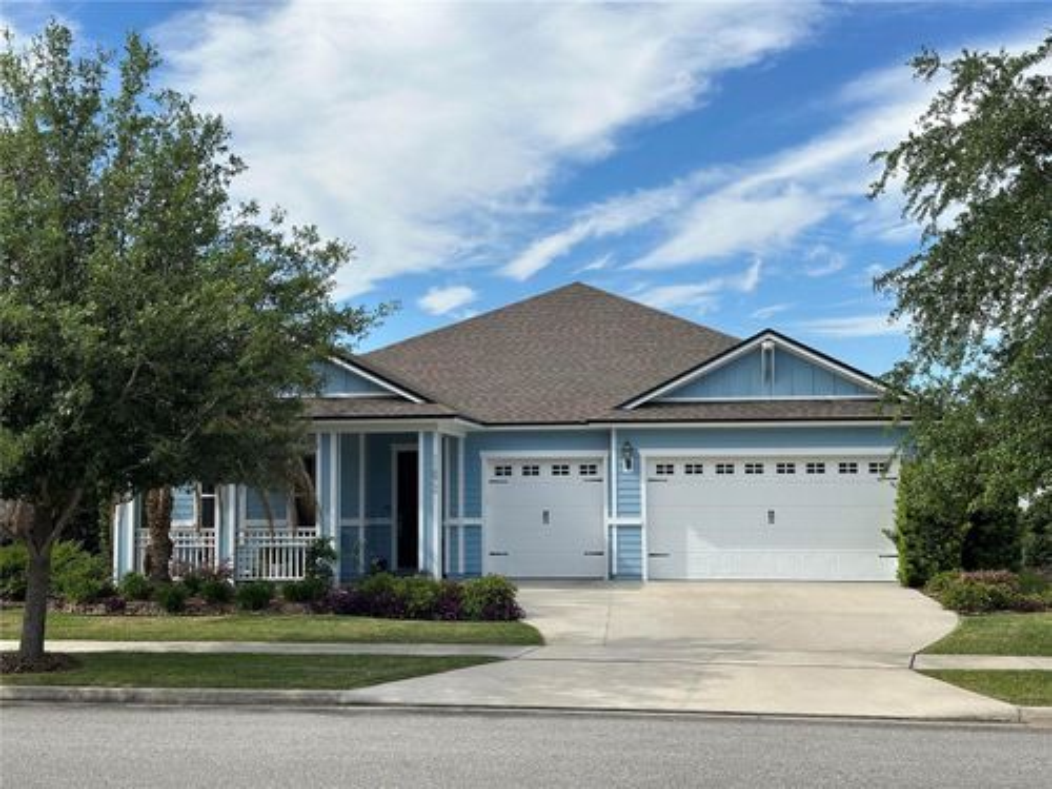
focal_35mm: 48
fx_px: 1459
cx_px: 526
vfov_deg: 30.3
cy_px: 394
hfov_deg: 39.7
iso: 64
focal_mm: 6.86
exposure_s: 1/4184
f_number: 1.78
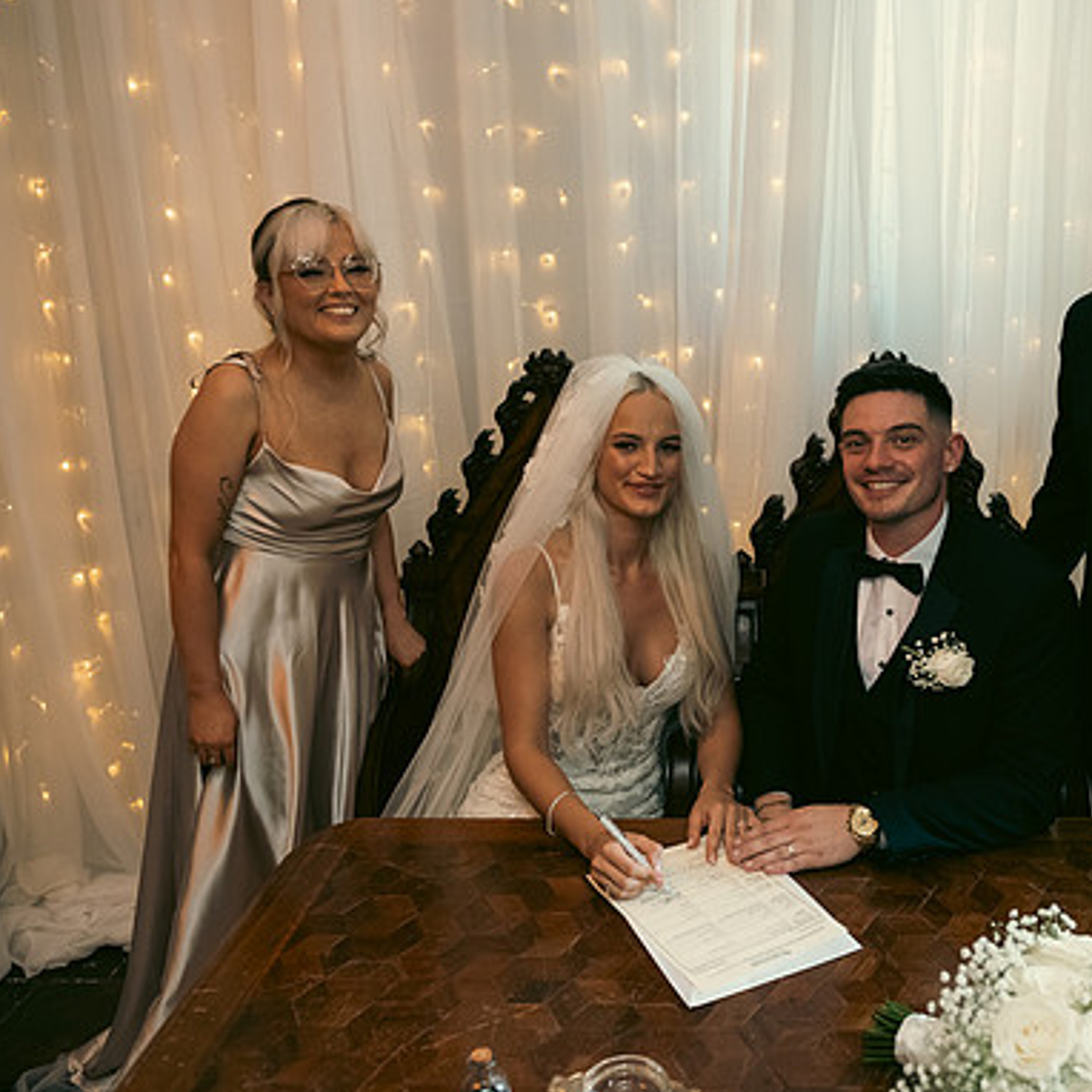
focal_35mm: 31
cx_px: 749
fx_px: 1106
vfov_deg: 52.5
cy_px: 545
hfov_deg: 51.3
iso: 1250
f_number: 3.5
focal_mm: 24
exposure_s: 1/160
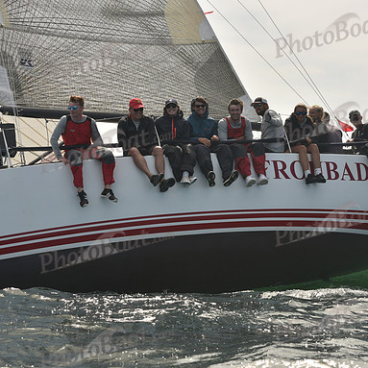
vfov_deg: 19.3
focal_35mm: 90
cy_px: 185
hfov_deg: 19.3
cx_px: 225
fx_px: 1082
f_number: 5.6
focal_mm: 70
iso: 320
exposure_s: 1/1000
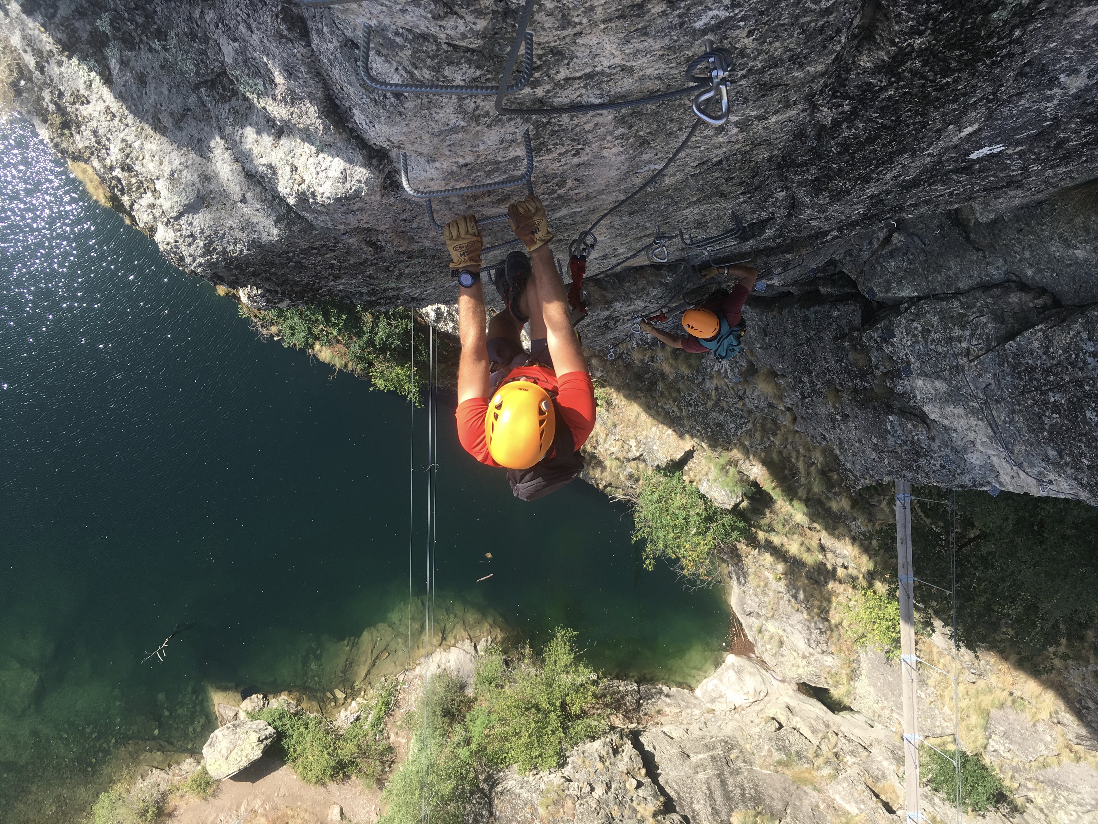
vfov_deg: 48.2
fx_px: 920
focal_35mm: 29
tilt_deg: -86.5
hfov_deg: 61.7
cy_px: 412
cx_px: 549
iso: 25
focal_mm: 4.15
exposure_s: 1/452
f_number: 2.2
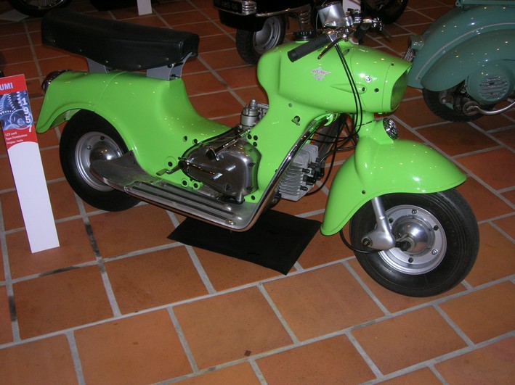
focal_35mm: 42
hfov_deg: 44.8
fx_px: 625
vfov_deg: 34.3
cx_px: 258
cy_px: 192
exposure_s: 1/60.1
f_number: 3.1
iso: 88
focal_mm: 7
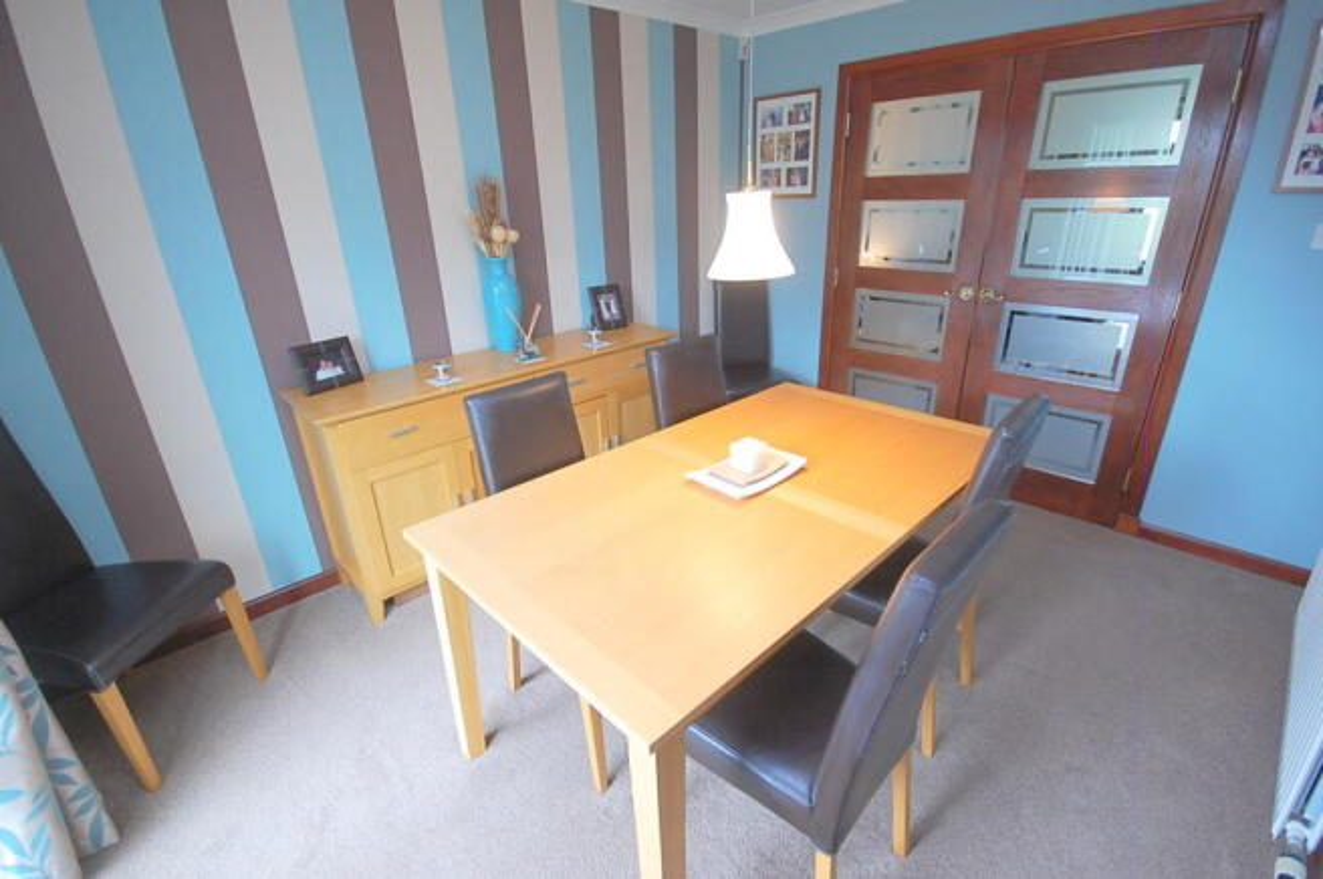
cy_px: 440
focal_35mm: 15
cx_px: 662
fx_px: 551
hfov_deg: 100.4
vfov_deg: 77.2
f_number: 4
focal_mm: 10
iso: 640
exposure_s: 1/30
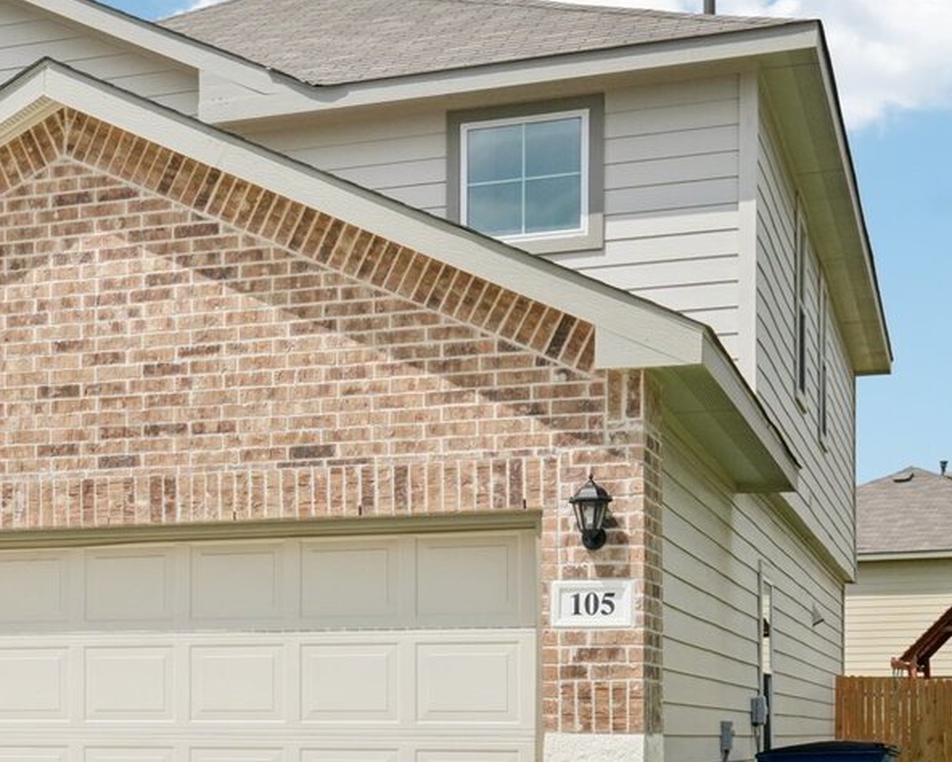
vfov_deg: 19.5
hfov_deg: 23.3
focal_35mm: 77
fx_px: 2170
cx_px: -76
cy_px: 694
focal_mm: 30
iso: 200
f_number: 8
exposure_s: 1/750
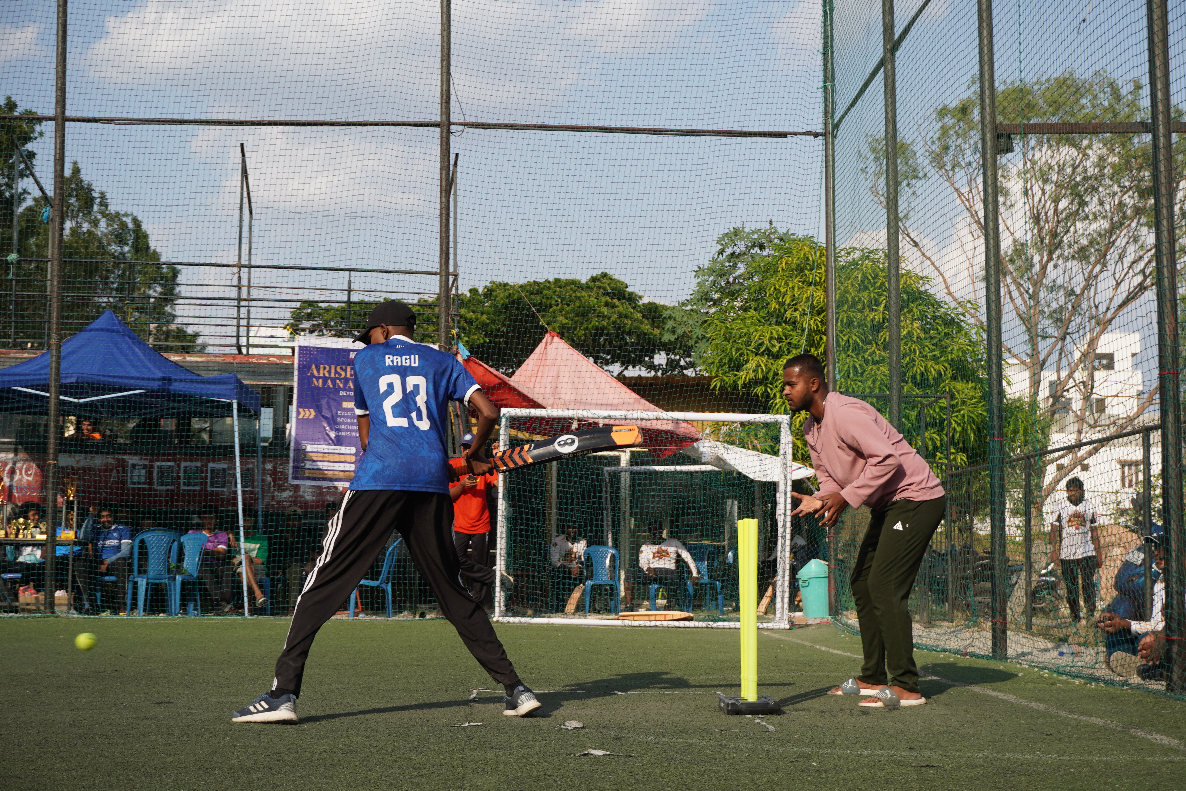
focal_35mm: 62
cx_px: 593
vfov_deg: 22.1
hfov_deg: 32.6
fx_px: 2026
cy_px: 396
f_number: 5.6
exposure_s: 1/800
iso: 160
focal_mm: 41
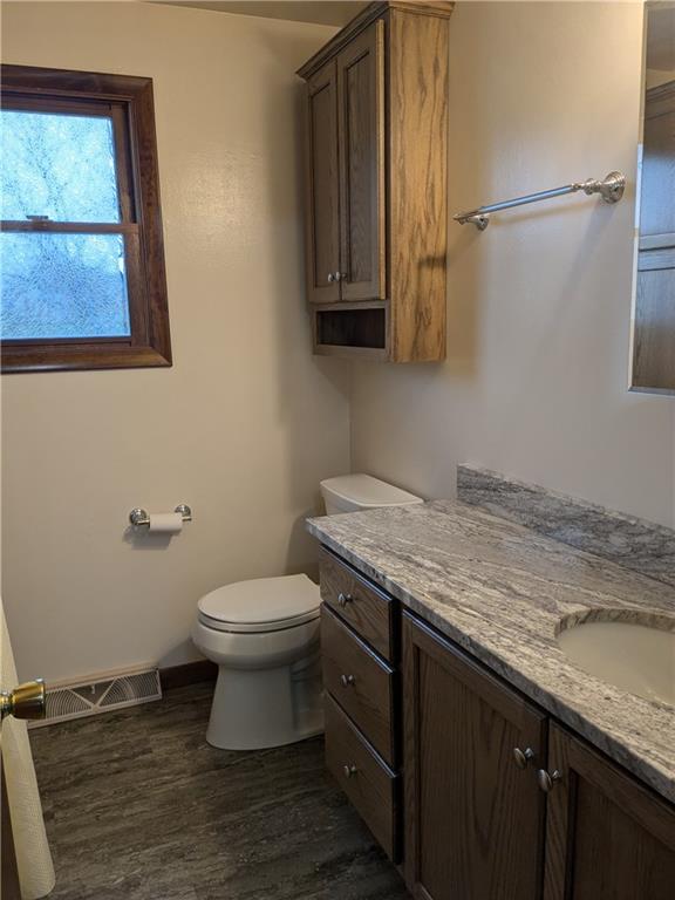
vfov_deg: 65.3
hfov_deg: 51.4
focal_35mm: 27
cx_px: 338
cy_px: 450
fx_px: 702
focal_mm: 4.38
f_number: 1.73
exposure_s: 1/60
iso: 44
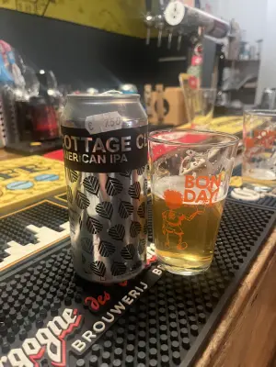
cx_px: 138
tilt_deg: -20.6
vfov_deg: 67.3
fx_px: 276
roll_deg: +1.1
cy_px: 184
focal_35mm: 26
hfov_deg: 53.1
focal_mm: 5.1
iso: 400
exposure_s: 1/33
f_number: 1.6
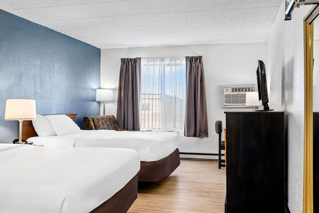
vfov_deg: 38.9
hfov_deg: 55.8
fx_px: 301
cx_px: 160
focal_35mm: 34
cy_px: 106
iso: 400
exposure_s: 1/1.67
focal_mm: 34
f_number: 9
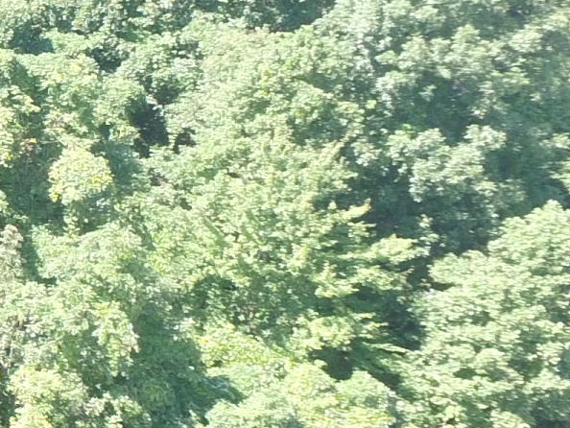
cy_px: 70
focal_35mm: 101
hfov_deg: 14.1
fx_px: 1664
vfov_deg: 14.6
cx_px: -764
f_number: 2.8
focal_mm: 3.61
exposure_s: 1/100
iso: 100
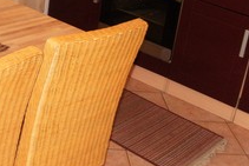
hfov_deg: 28.0
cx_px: 60
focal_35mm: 71
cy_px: 33
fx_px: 491
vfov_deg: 19.0
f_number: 3.5
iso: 160
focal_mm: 6.3
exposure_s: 1/30
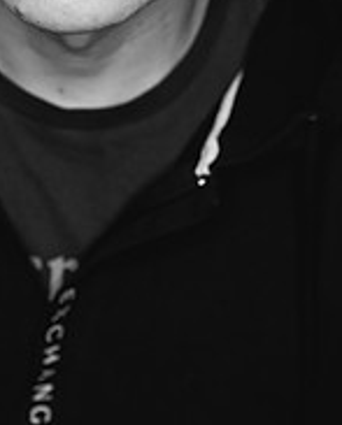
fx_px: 2474
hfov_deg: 7.9
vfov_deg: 9.7
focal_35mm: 196
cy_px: -88
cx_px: 95
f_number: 3.5
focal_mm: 85
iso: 2000
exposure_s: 1/320
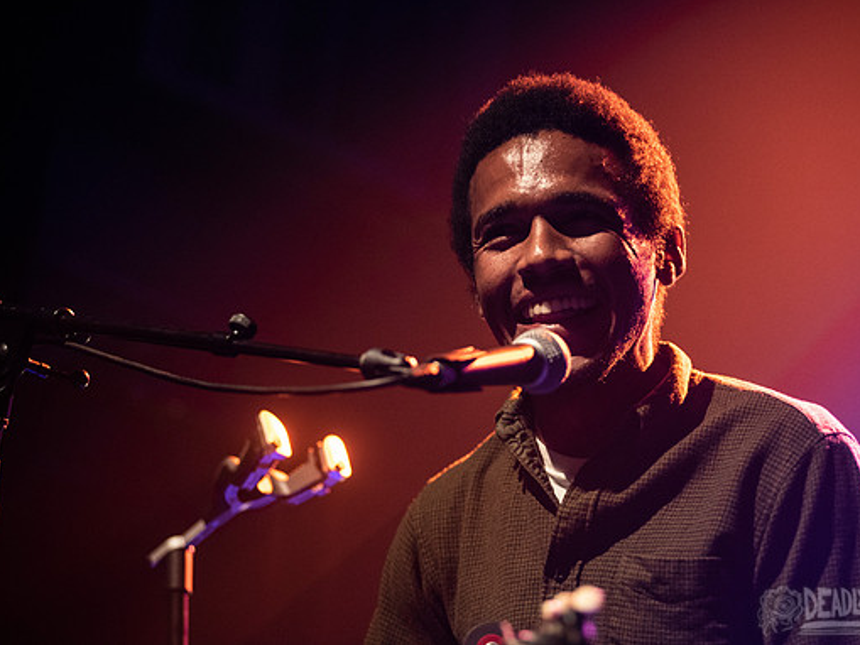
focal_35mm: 127
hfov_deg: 15.5
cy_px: 320
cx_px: 468
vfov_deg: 11.7
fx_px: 3156
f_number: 3.2
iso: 2500
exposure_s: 1/125
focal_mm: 116
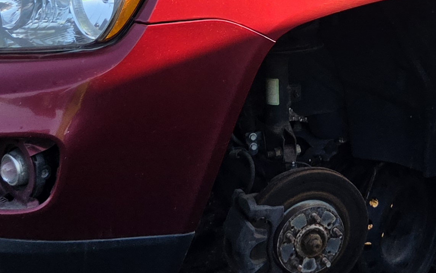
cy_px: -6
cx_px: 311
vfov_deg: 15.1
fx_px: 1010
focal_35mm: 85
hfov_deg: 24.2
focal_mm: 5.4
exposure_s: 1/2621
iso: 80
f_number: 1.8
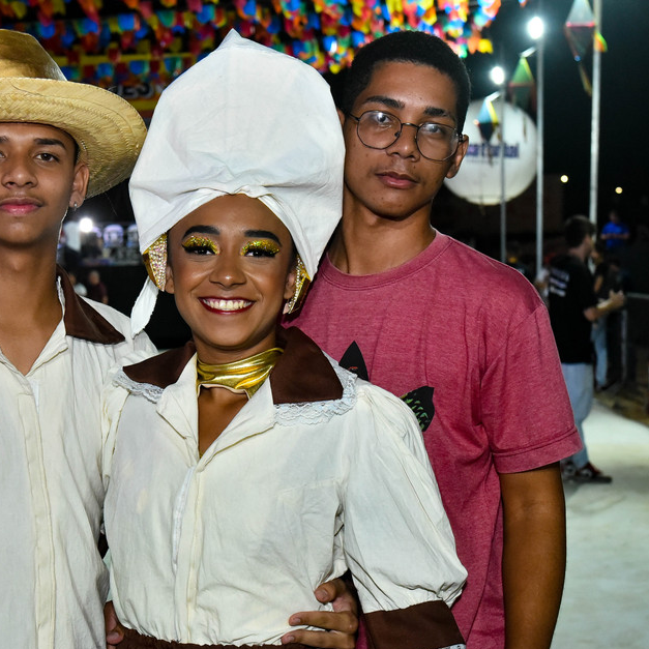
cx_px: 249
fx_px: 1655
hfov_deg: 22.2
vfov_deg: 22.2
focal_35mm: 78
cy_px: 373
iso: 2500
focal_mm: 48
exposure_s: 1/160
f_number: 6.3
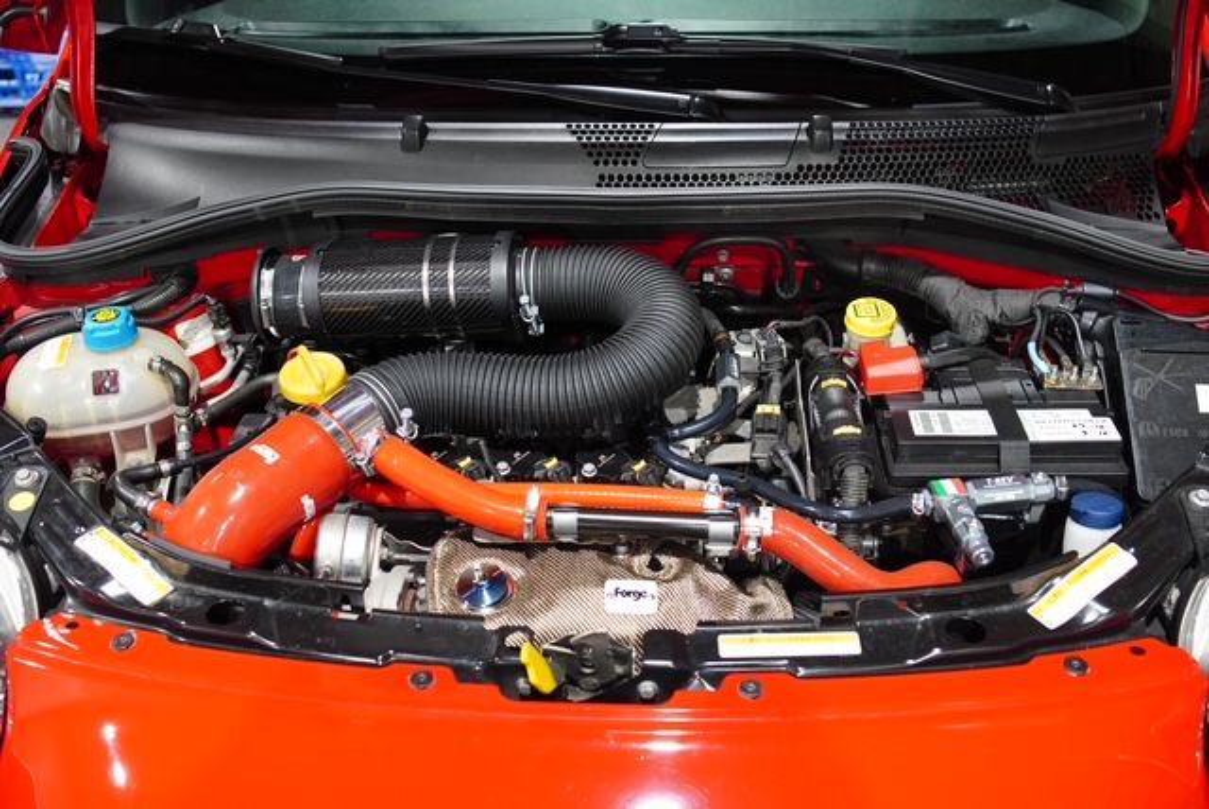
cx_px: 604
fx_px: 1160
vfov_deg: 38.4
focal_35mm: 34
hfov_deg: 55.1
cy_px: 404
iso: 800
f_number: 3.2
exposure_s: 1/40
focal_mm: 23
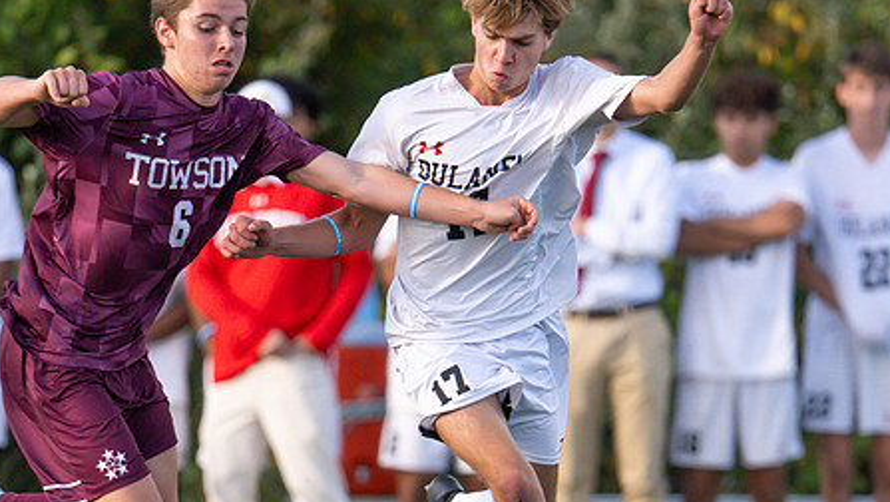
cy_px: 392
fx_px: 21085
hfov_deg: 2.4
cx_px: 454
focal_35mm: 893
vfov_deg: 1.4
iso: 1600
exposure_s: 1/2500
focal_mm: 400
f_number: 4.5
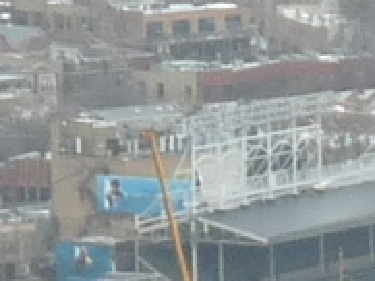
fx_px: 8369
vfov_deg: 1.9
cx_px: 713
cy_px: 388
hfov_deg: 2.6
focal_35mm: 772
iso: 100
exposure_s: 1/125
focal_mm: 9.8
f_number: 3.2
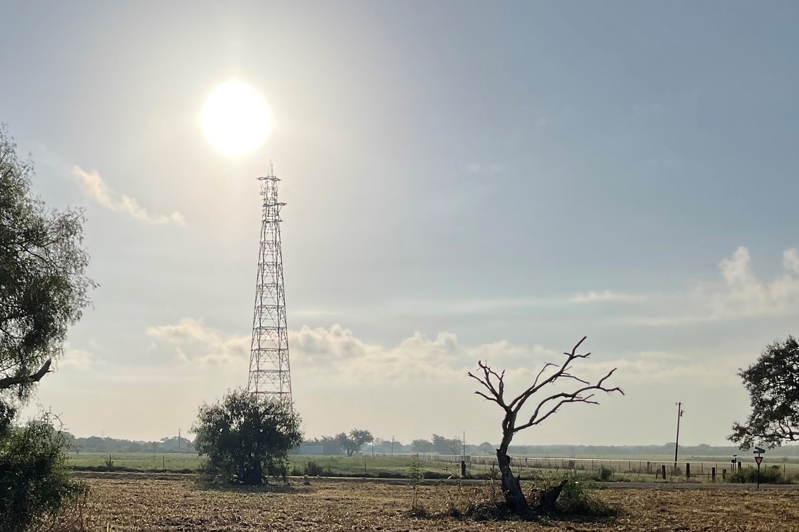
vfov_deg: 27.0
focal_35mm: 49
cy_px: 421
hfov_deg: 39.8
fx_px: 1087
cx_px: 255
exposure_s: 1/12658
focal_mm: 3
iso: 20
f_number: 1.8
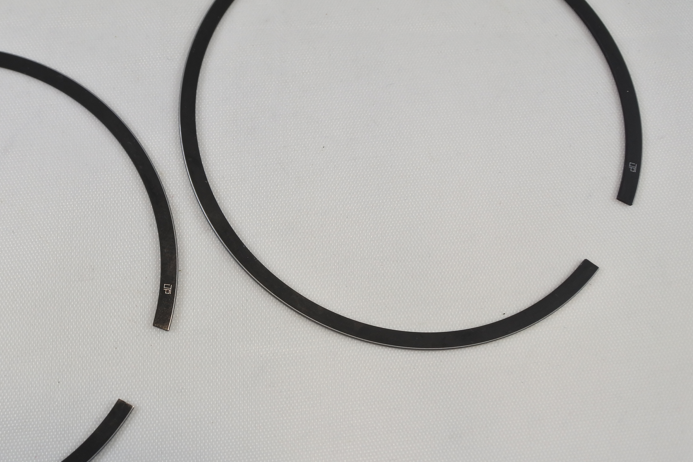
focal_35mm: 47
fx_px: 905
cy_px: 221
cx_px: 142
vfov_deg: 28.6
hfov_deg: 40.3
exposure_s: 1/250
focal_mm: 10.9
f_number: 3.5
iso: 280
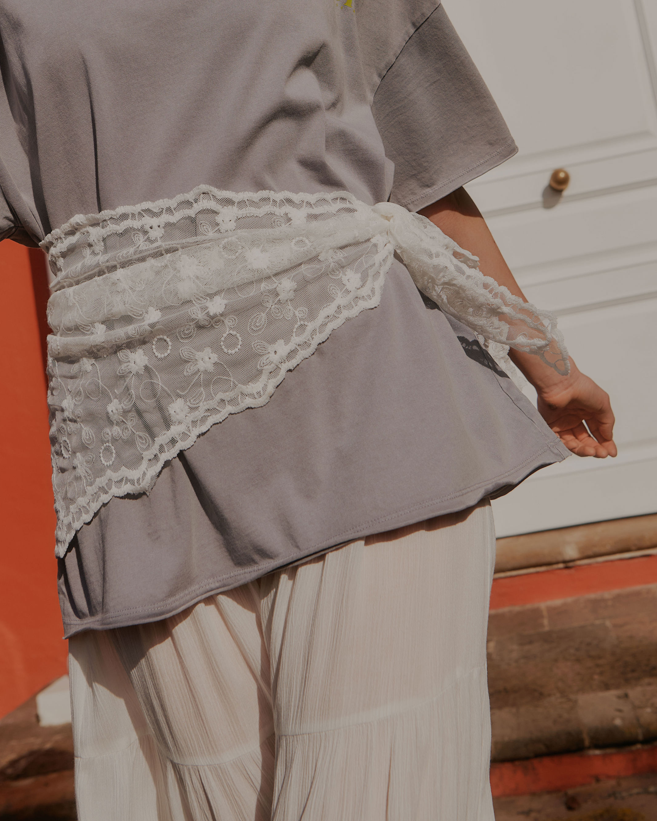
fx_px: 1288
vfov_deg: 34.7
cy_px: 226
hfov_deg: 28.6
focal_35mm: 53
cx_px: 354
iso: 125
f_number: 9
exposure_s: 1/1600
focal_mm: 36
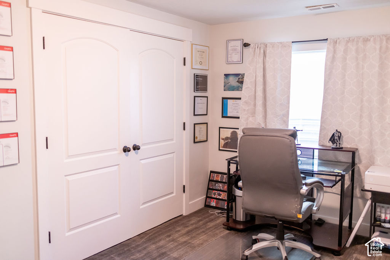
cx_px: 195
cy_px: 130
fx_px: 379
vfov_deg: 37.9
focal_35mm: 35
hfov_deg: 54.4
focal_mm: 35
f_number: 2.5
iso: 1000
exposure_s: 1/250
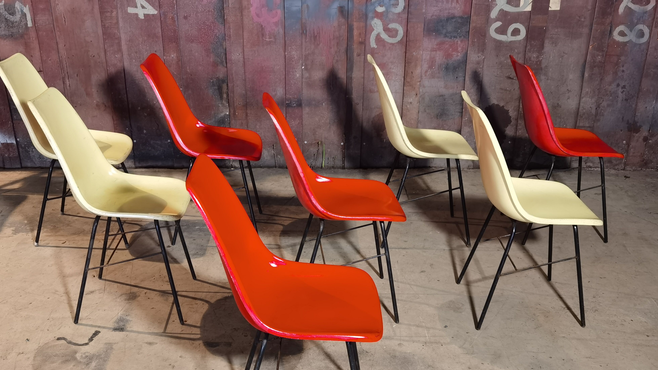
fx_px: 698
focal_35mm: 40
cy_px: 237
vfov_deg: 29.6
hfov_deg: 50.5
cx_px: 315
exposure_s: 1/33.3
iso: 250
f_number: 1.9
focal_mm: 6.71
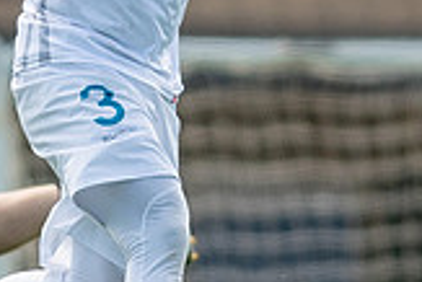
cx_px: 203
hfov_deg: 0.7
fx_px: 33191
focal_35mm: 2829
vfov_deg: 0.5
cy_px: -13
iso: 160
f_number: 2.8
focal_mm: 300
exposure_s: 1/3200
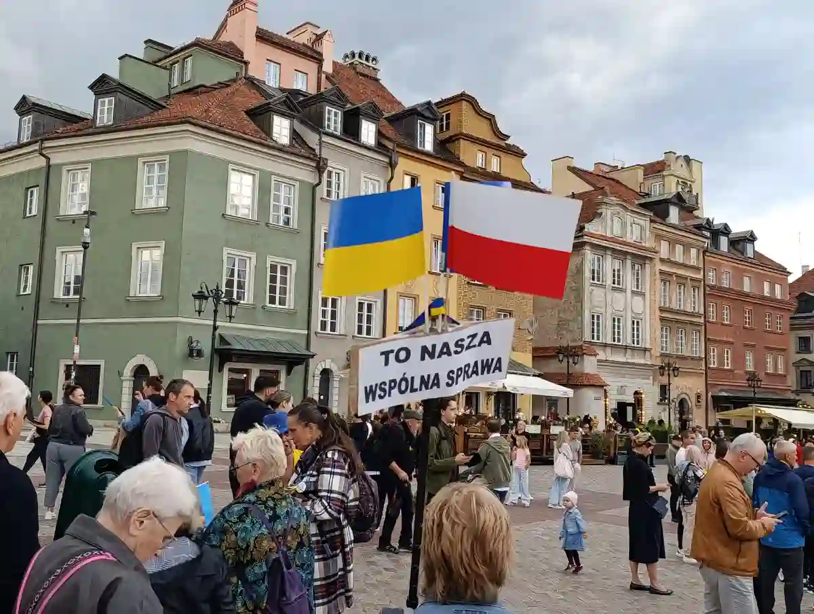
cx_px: 407
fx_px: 824
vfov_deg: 40.8
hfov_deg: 52.6
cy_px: 307
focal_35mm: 35
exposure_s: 1/100
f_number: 1.6
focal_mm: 6.14
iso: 125
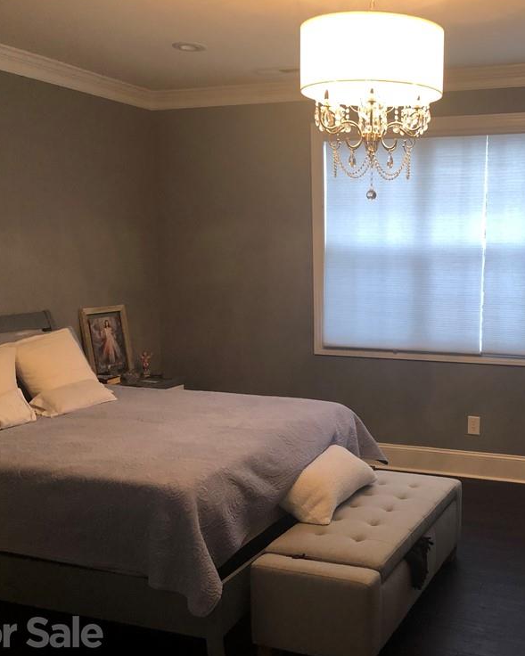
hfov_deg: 38.0
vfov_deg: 47.9
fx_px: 738
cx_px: 407
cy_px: 333
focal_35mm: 38
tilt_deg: -8.2
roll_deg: -0.5
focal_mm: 4
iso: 40
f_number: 1.8
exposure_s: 1/20
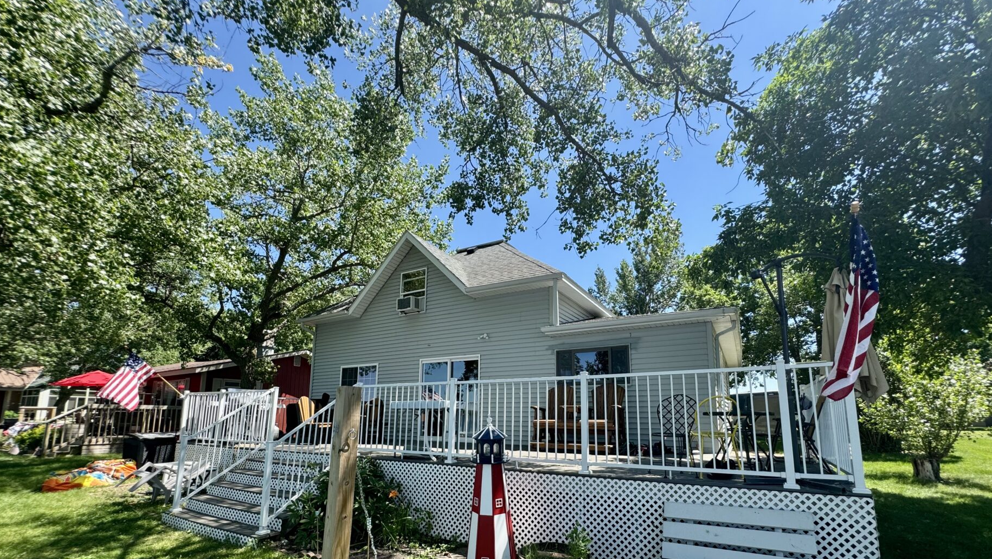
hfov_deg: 99.4
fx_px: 421
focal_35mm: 16
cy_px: 358
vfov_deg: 65.9
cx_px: 504
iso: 40
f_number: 2.2
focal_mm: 2.22
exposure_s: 1/615
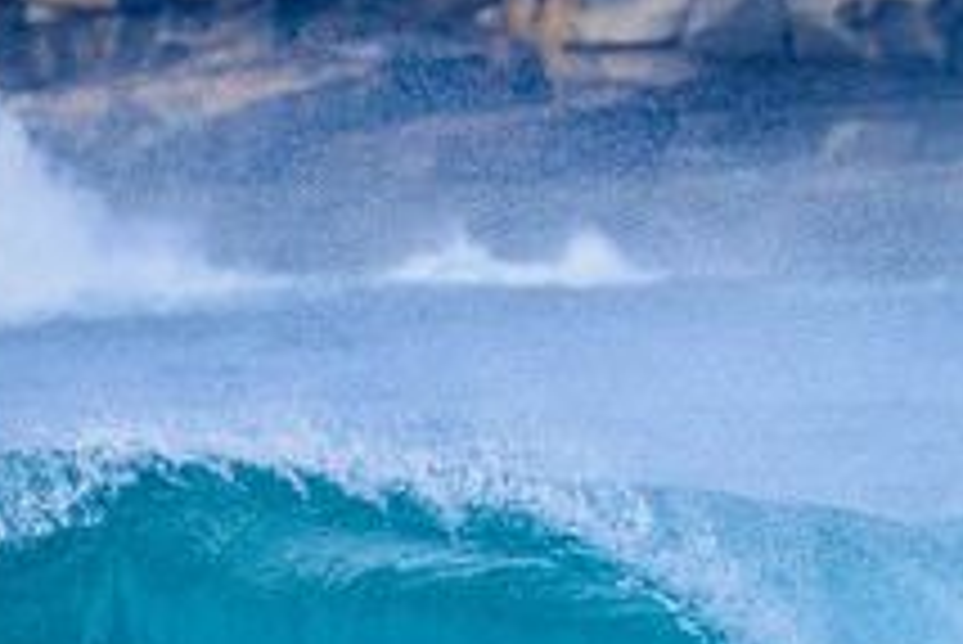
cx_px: 734
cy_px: 786
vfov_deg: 0.6
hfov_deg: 0.9
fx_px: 58085
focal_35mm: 2170
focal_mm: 800
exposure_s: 1/2000
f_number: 11
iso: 2000
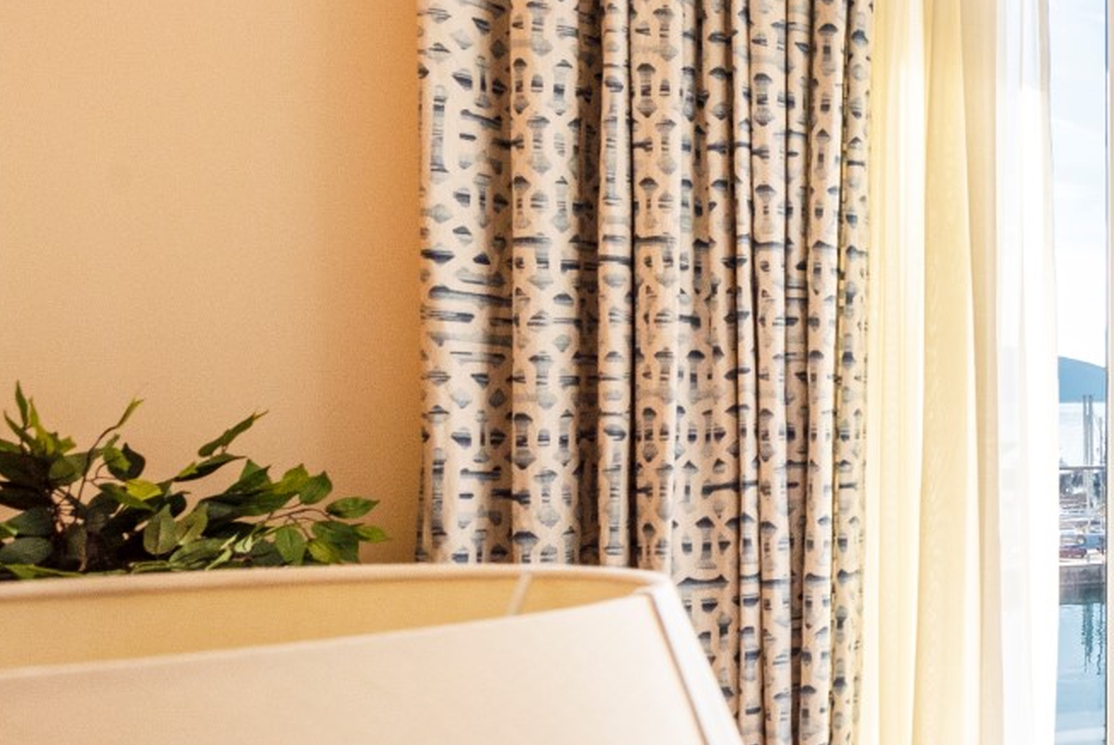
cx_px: 1744
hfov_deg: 27.1
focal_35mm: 45
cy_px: 372
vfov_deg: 29.9
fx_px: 1394
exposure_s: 1/100
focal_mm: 14
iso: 50
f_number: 7.1
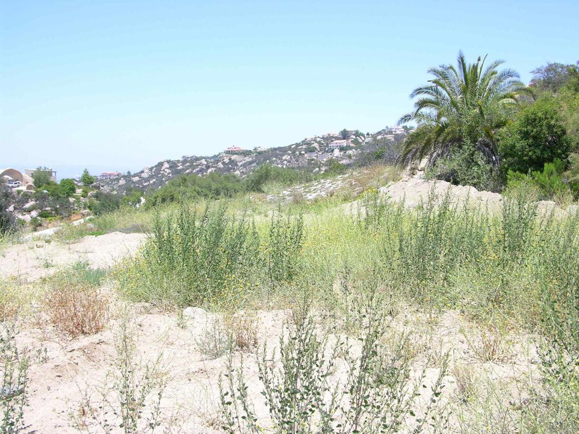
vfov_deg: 40.7
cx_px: 290
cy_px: 217
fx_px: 585
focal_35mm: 35
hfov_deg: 52.6
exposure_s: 1/206
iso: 50
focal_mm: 8.9
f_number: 5.6
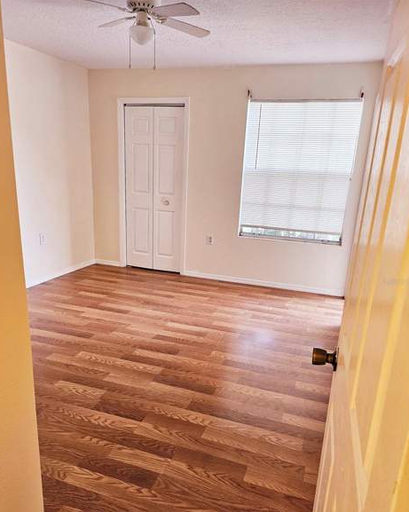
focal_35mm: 26
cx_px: 203
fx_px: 394
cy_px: 281
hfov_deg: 54.9
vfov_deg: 65.9
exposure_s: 1/120
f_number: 1.8
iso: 125
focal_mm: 5
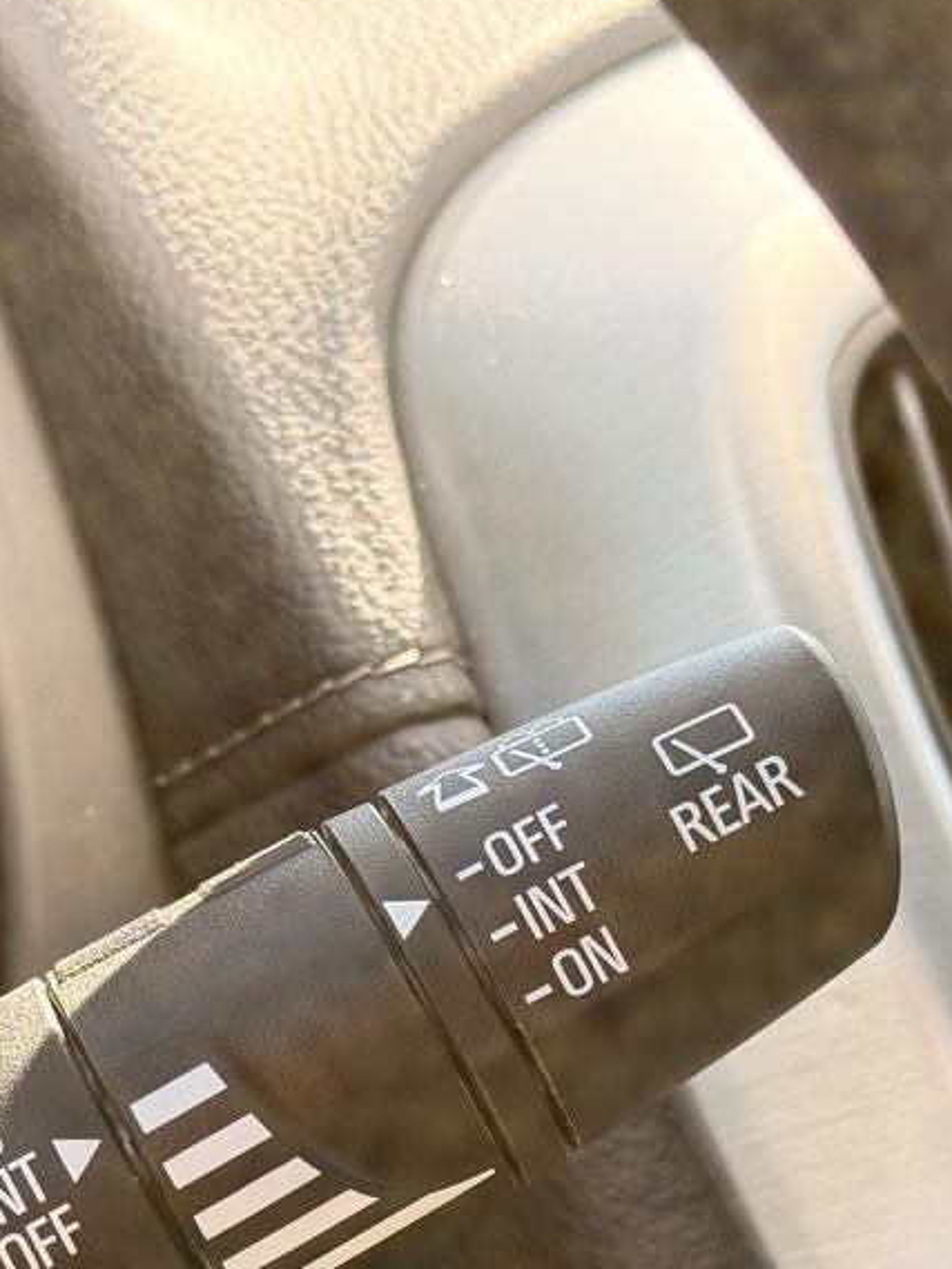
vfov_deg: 18.1
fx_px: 3959
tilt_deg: -15.8
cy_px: 966
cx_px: 210
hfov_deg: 13.7
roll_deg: -3.9
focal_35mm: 108
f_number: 1.78
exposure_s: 1/309
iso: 100
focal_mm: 6.76
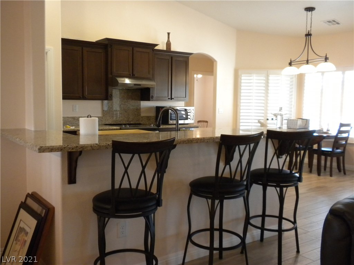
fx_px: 378
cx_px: 177
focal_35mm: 37
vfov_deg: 38.7
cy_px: 132
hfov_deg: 50.1
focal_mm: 6.6
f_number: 3.5
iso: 400
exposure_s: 1/48
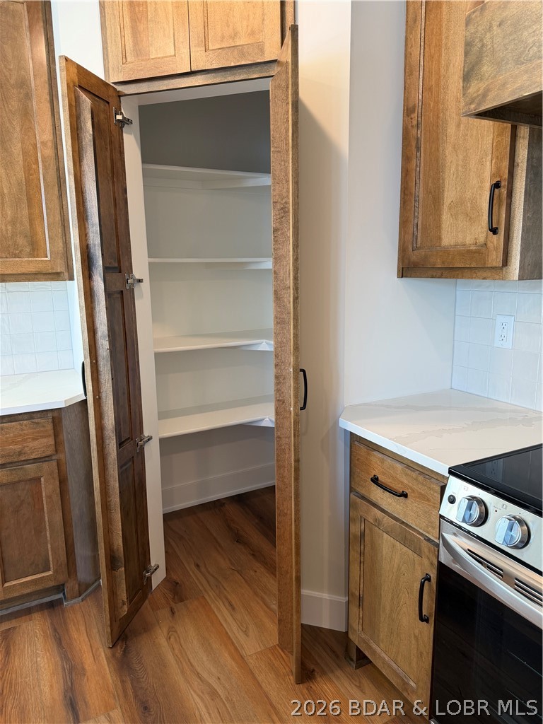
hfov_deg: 56.8
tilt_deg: -10.5
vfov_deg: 71.6
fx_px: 502
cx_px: 272
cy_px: 362
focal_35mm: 24
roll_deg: +0.6
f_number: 1.78
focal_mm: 6.76
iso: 125
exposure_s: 1/60
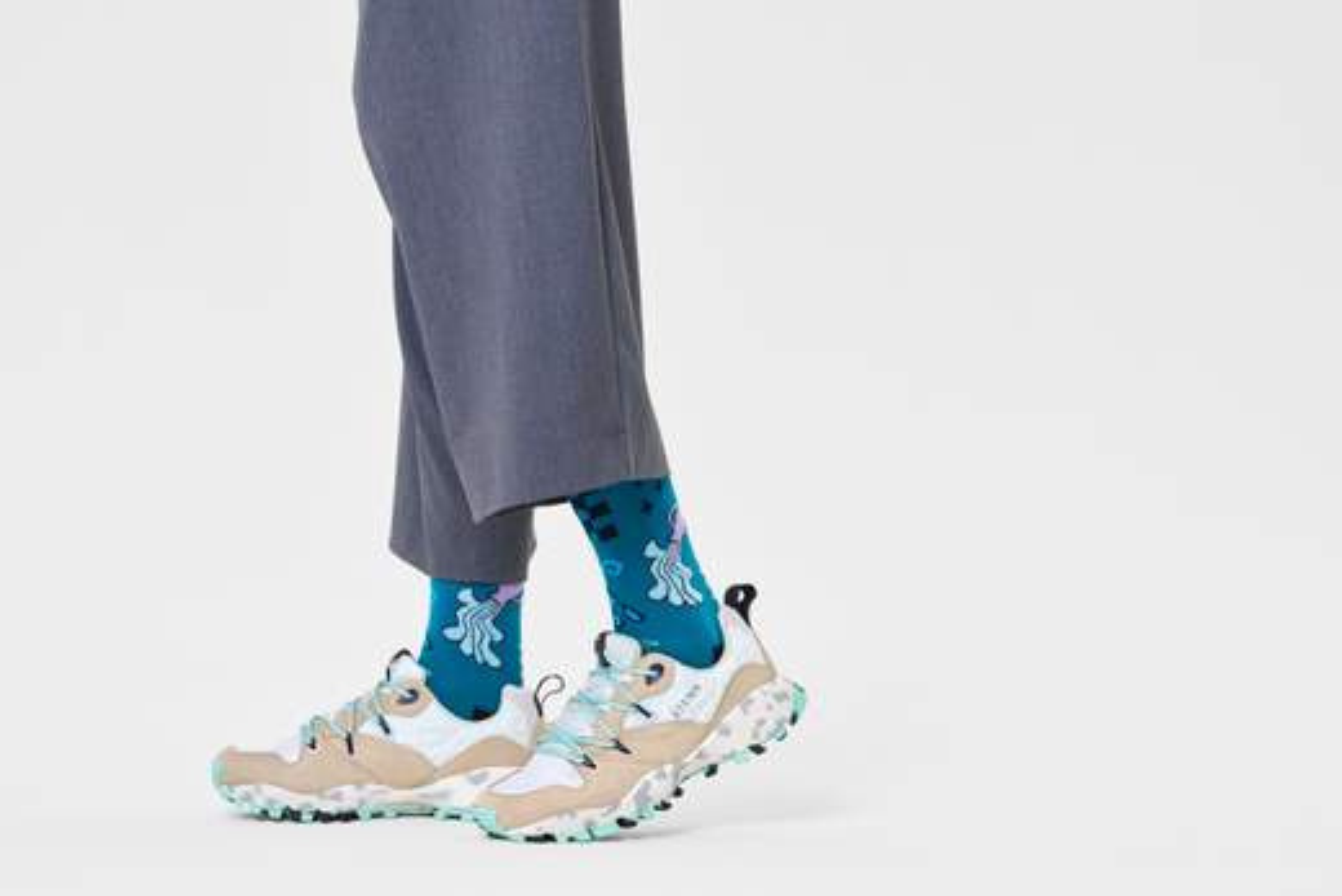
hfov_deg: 19.5
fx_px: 3915
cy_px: 448
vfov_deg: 13.0
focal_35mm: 105
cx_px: 671
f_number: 11
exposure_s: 1/125
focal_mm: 105
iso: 100
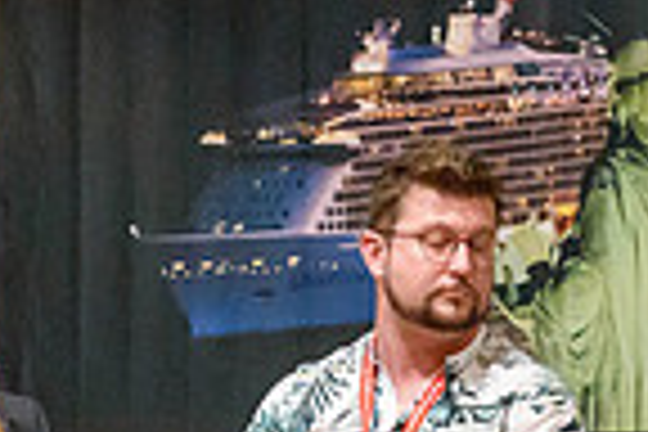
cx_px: 378
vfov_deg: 4.1
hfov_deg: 6.2
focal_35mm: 333
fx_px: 5994
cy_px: 470
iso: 5600
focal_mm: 55
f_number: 5.6
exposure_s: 1/60
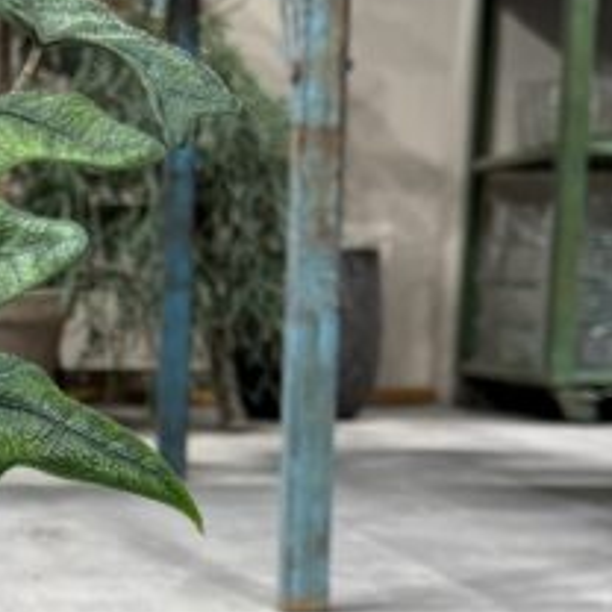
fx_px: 2200
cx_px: -150
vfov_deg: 15.5
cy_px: 647
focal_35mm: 110
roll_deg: -1.9
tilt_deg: -9.8
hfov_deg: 15.2
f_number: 1.78
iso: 125
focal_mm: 6.76
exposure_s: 1/100
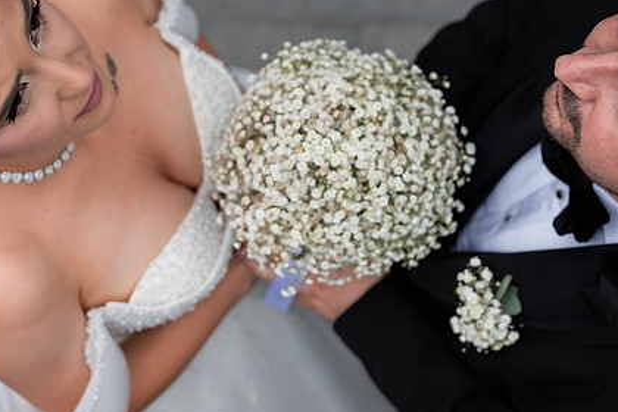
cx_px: 315
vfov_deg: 19.7
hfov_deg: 29.2
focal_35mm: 69
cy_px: 210
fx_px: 1184
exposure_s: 1/800
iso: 200
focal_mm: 50
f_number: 3.5
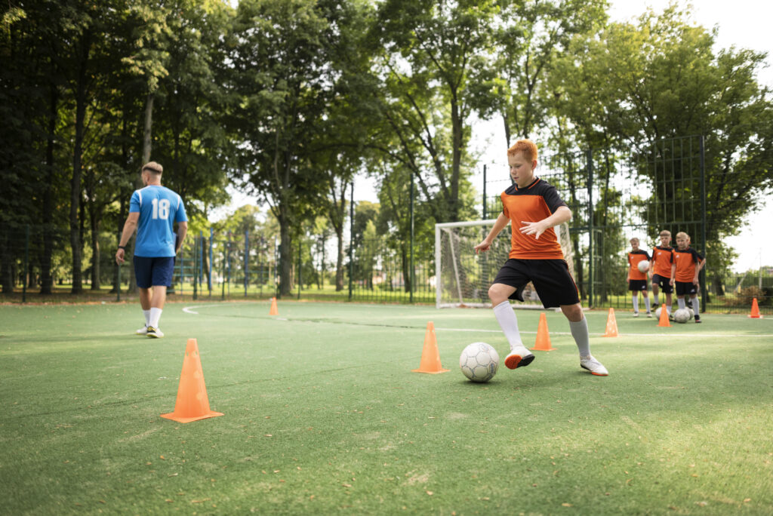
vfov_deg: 49.6
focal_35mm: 26
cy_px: 258
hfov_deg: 69.4
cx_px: 386
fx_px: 559
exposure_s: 1/800
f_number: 2.2
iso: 160
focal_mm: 26
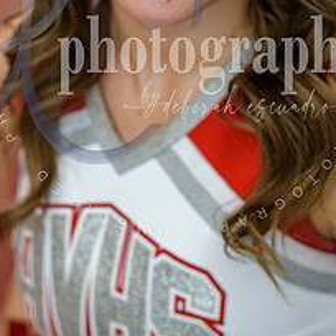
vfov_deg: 13.2
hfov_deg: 13.3
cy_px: 25
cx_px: 152
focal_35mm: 131
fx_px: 1439
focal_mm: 70
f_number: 2.8
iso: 250
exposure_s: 1/125
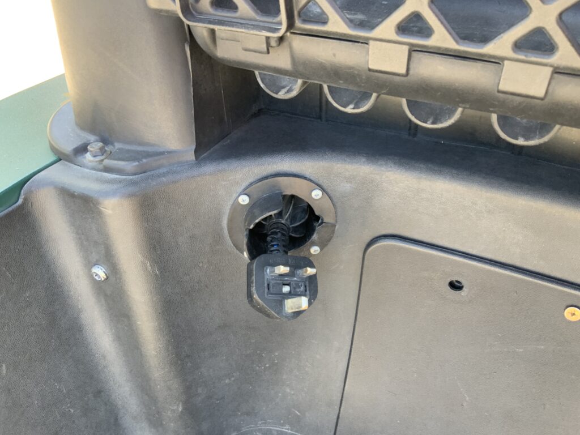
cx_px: 290
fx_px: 486
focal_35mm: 29
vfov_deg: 48.2
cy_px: 218
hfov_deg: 61.7
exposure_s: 1/122
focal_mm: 3
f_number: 1.8
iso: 50
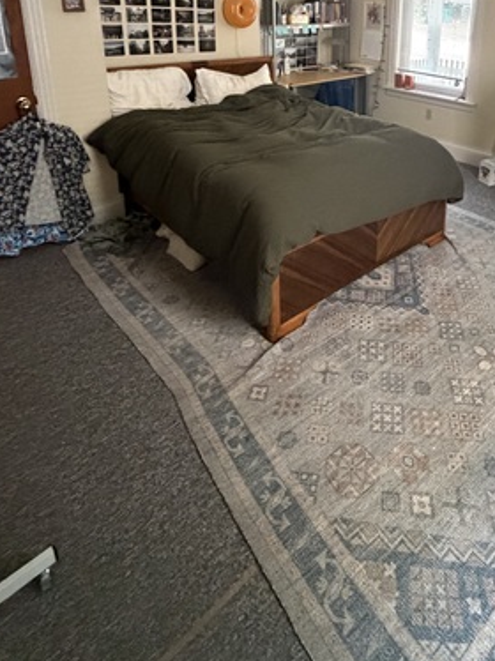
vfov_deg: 63.9
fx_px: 477
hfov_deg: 52.8
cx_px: 361
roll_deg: -3.3
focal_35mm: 25
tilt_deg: -17.3
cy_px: 141
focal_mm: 2.22
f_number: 2.2
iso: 1000
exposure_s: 1/60
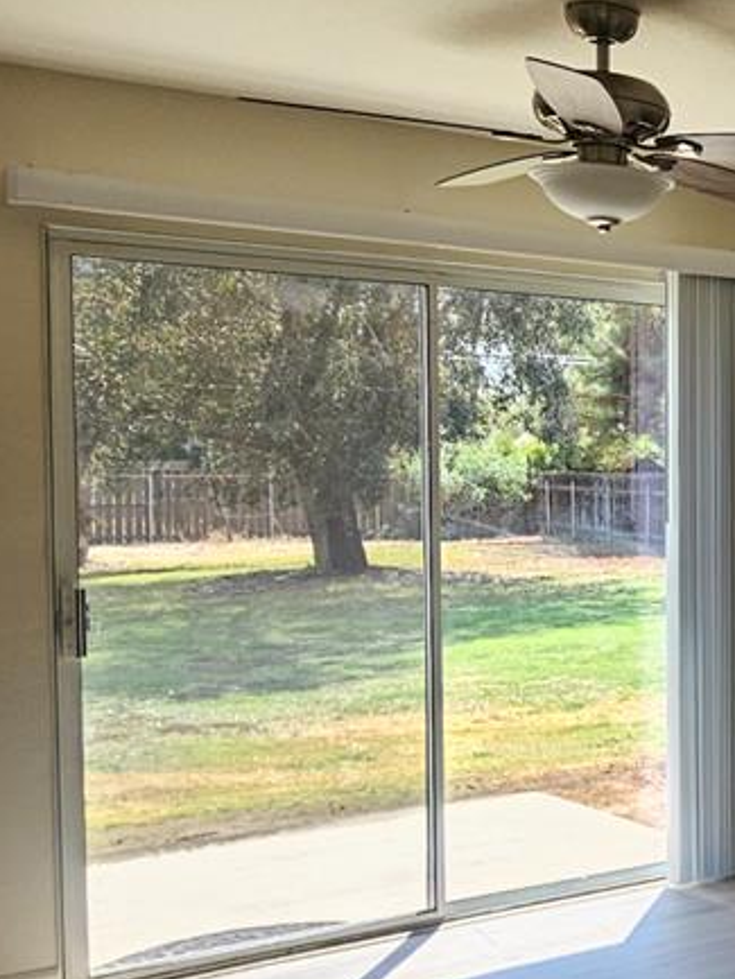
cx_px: 1182
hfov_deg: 23.5
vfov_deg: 42.1
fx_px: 1273
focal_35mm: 45
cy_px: 516
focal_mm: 2.2
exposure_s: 1/130
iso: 50
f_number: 2.2
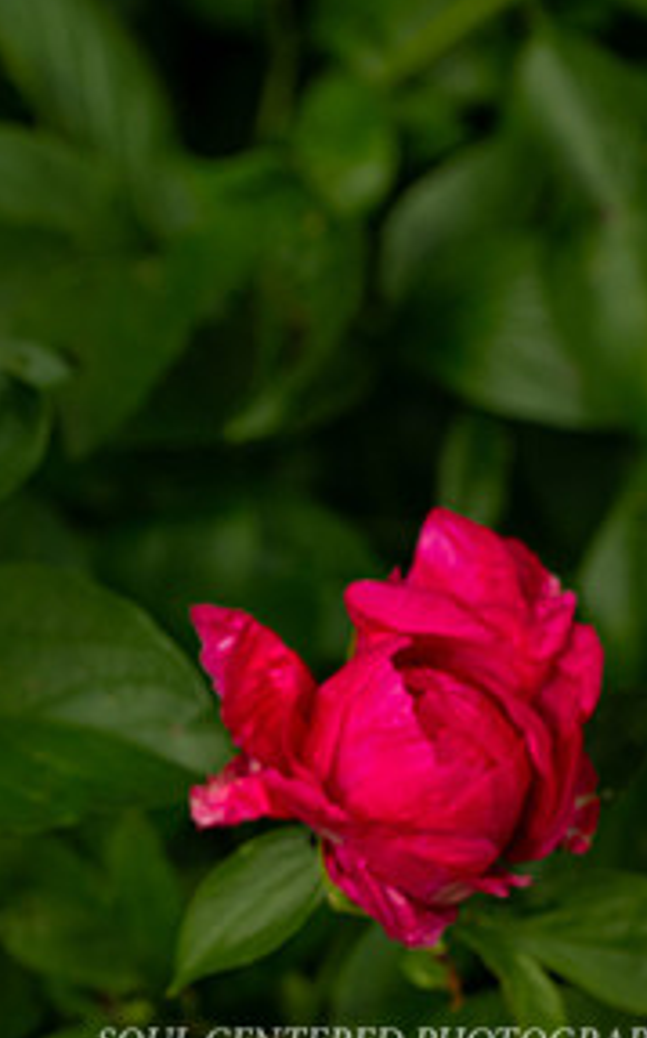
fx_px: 4408
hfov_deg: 8.3
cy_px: 440
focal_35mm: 156
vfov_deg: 13.4
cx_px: -239
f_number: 6.3
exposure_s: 1/400
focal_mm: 69
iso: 400
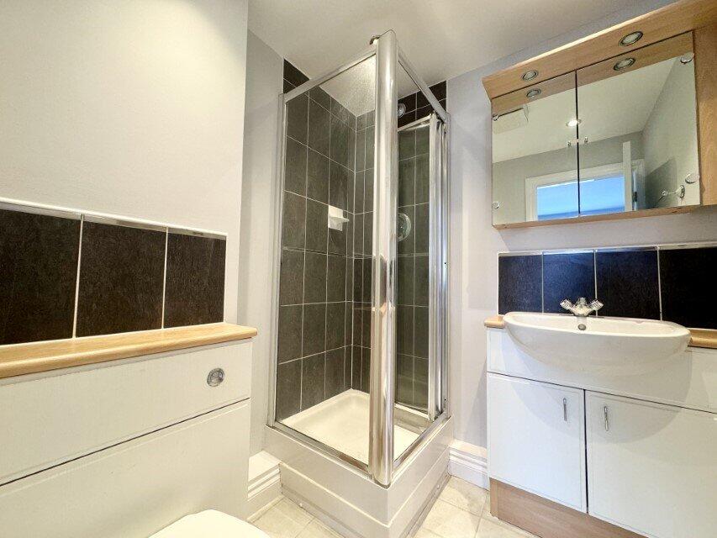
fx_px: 290
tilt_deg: +2.7
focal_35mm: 14
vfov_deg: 85.7
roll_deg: -0.9
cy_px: 269
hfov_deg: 102.1
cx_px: 358
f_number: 2.2
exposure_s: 1/50
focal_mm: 2.22
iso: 160
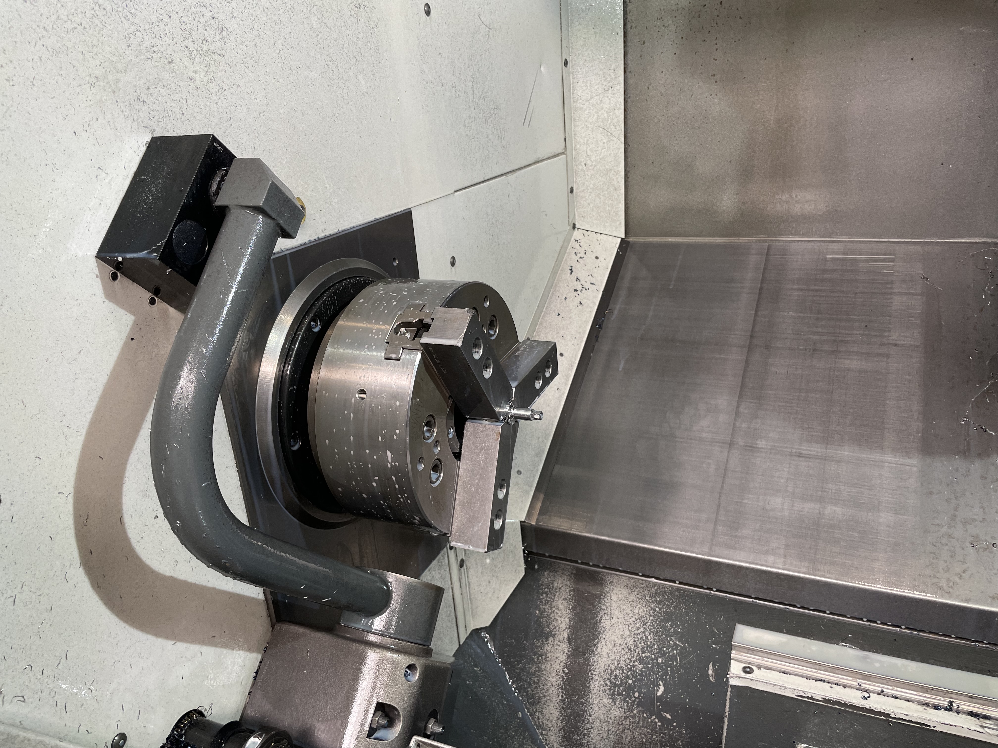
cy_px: 374
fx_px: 750
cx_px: 499
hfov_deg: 67.3
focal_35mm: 26
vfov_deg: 53.1
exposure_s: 1/100
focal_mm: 4.2
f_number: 1.6
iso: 100
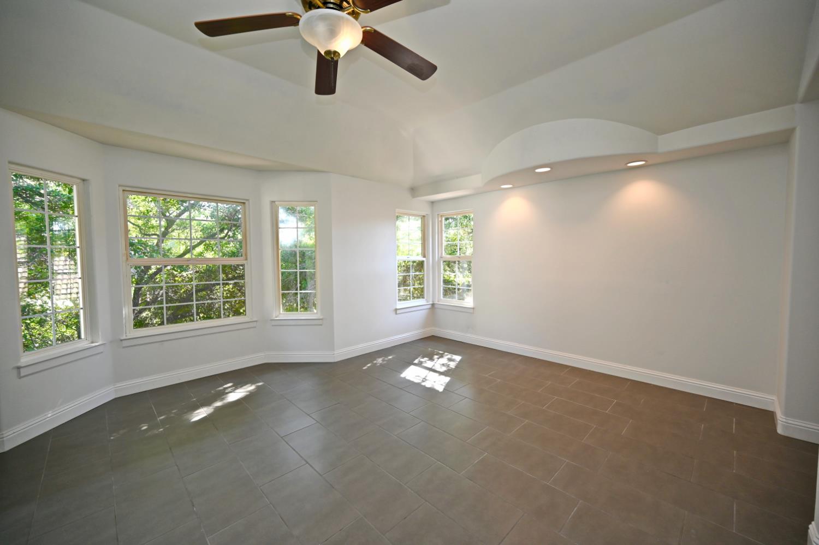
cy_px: 272
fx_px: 318
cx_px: 410
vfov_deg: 81.1
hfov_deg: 104.3
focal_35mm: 14
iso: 280
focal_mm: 14
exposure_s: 1/60
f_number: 4
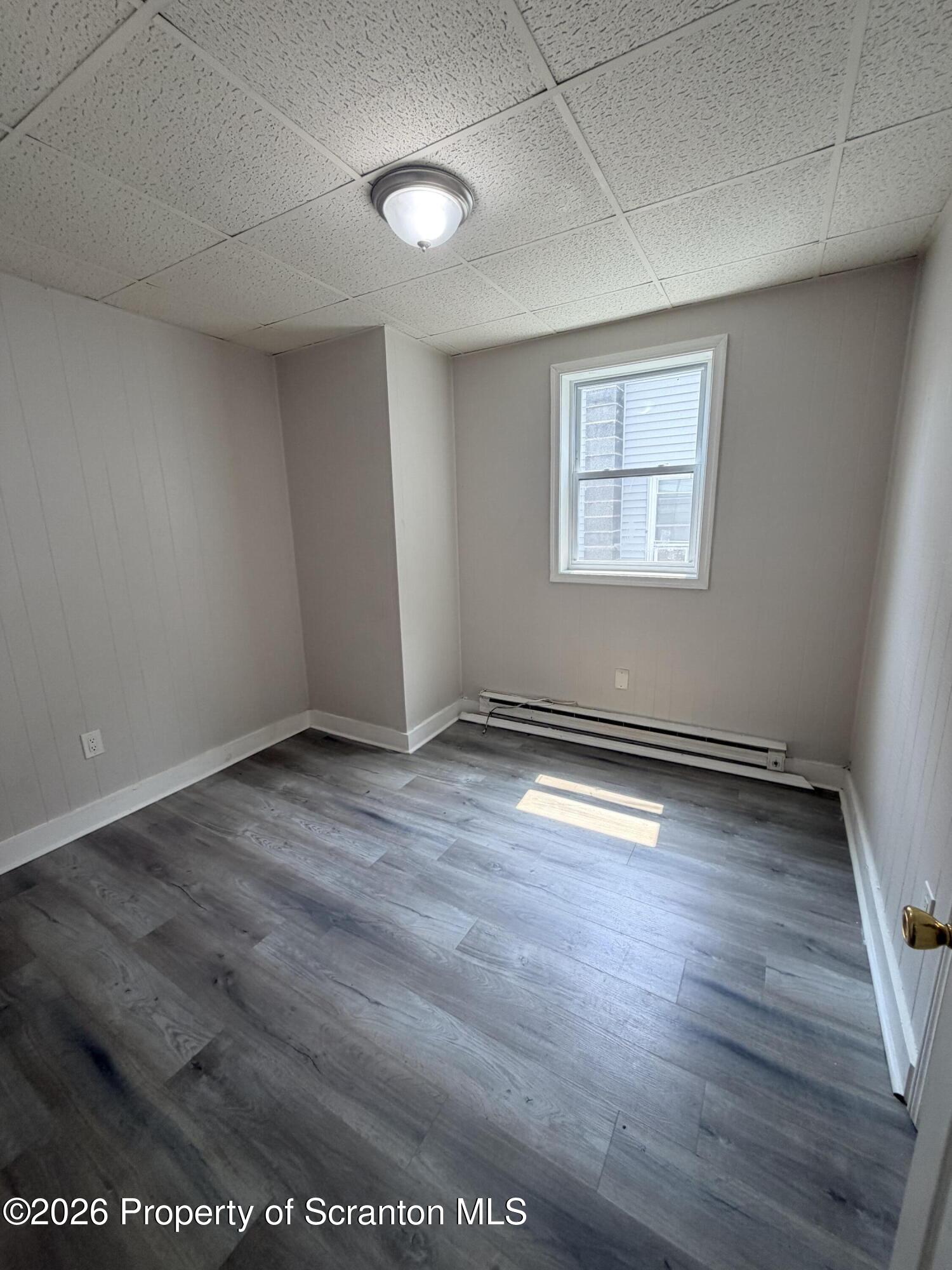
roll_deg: +1.5
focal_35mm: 14
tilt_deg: -12.7
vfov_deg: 102.1
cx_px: 476
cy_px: 635
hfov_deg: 85.7
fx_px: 513
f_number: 2.2
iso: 125
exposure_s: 1/120
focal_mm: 2.22
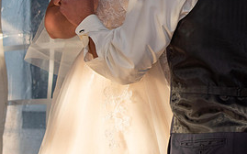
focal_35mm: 241
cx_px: 208
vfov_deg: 5.4
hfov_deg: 8.7
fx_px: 1622
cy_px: -13
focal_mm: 55
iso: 100
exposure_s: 1/200
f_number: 7.1
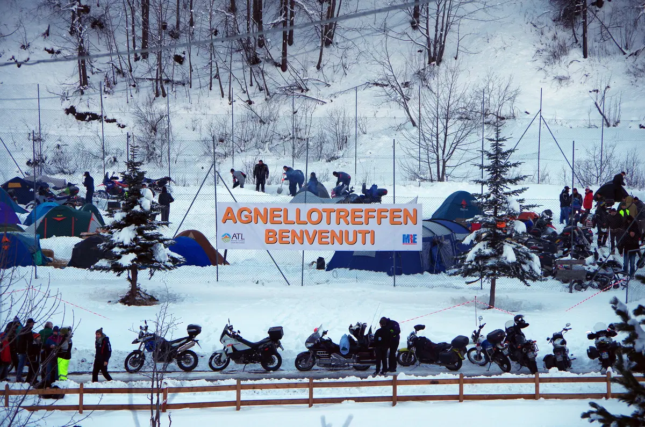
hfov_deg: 12.0
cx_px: 322
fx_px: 3076
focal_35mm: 172
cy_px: 214
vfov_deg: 7.9
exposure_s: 1/200
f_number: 5.6
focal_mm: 115
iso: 100
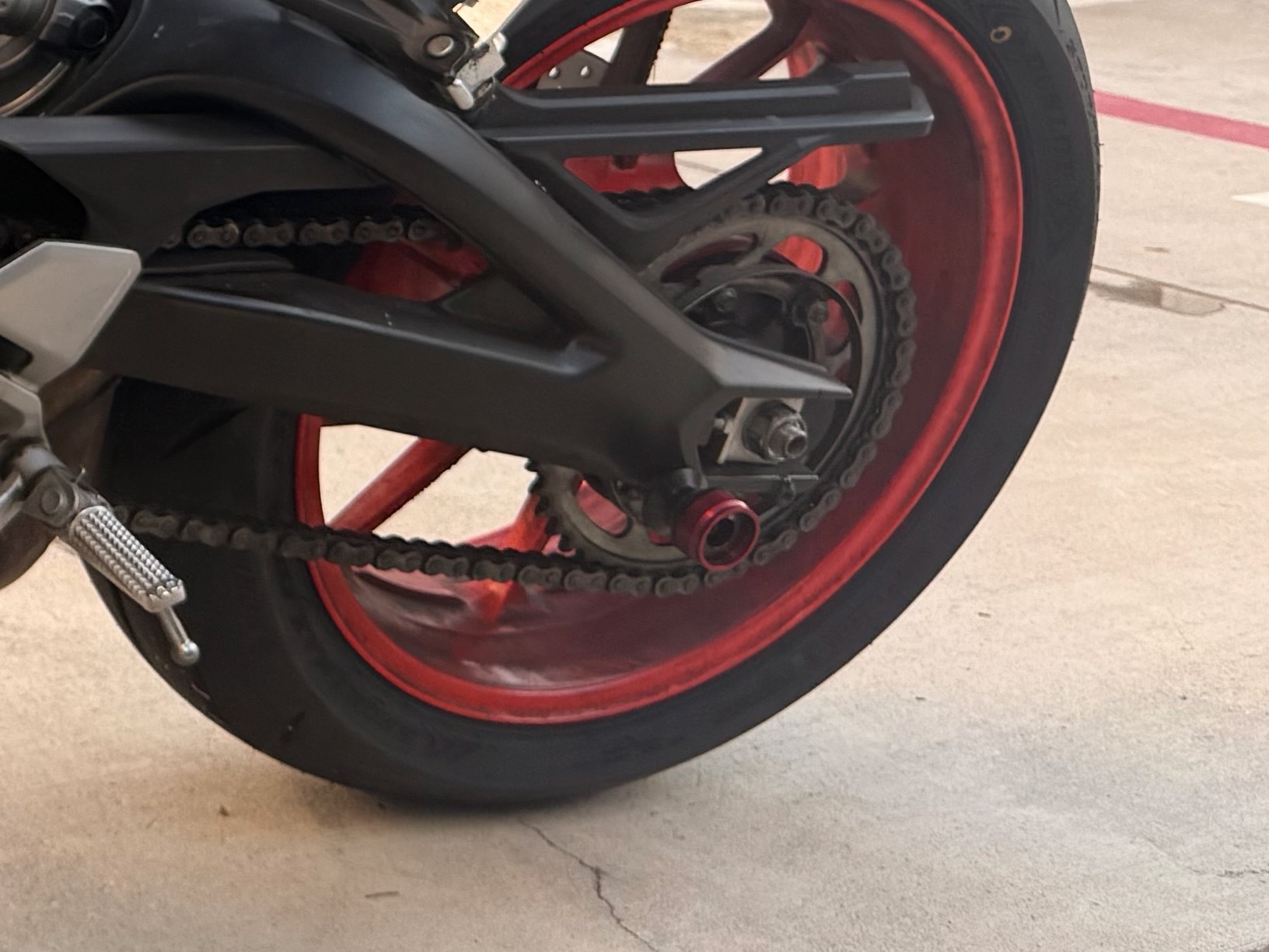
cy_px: -161
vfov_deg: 16.9
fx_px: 3079
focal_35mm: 84
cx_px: -902
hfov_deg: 18.9
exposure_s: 1/547
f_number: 1.78
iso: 100
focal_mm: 6.76
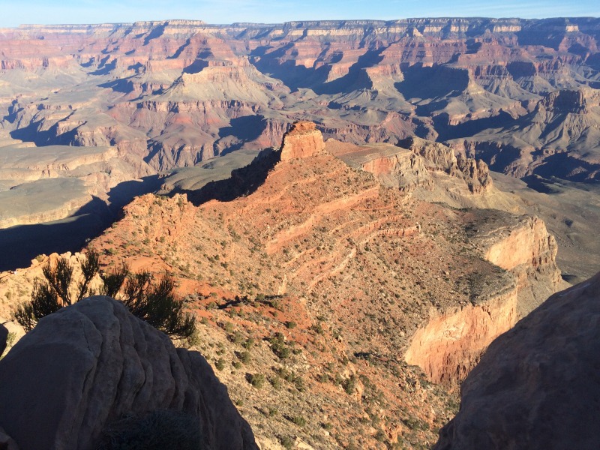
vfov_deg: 48.2
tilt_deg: -21.2
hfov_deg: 61.7
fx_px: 503
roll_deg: +0.2
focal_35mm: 29
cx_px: 300
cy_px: 225
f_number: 2.2
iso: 32
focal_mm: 4.15
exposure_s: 1/1466
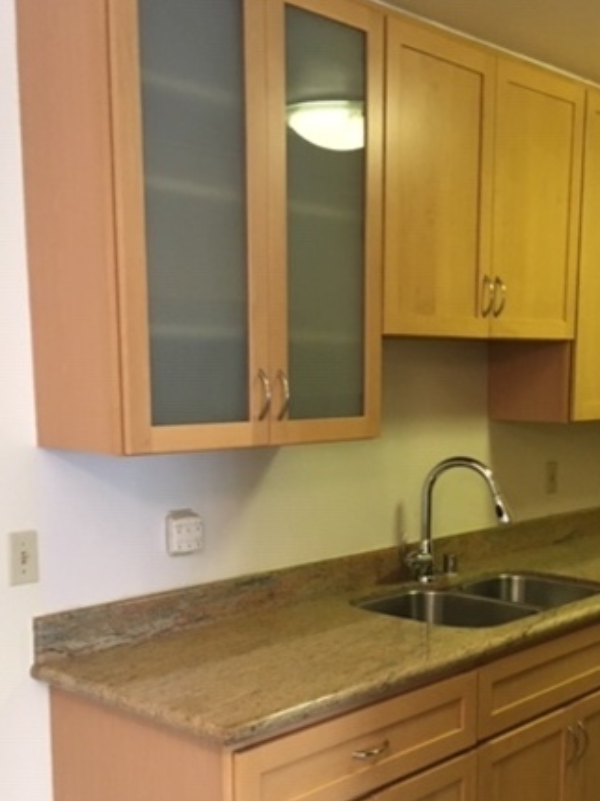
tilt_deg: -9.1
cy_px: 530
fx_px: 1041
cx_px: 391
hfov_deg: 31.9
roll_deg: -0.8
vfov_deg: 41.6
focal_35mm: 45
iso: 160
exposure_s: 1/30
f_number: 2.2
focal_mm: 4.15
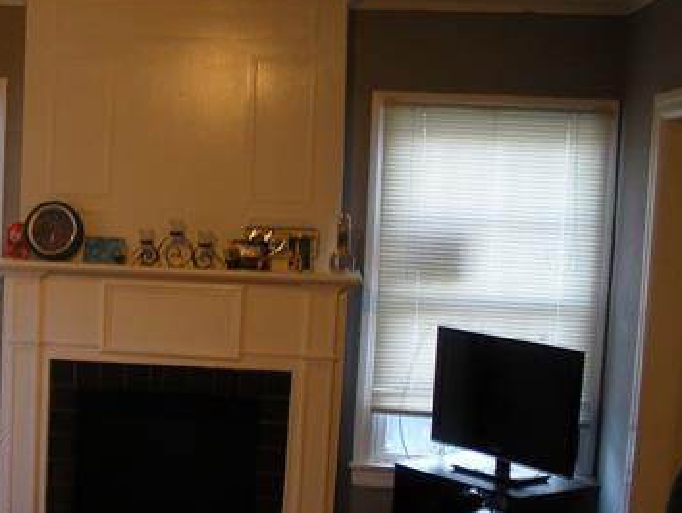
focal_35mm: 65
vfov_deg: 22.5
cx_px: 71
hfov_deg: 28.7
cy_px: 347
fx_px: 1281
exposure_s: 1/8.3
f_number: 3.5
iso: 108
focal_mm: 6.3
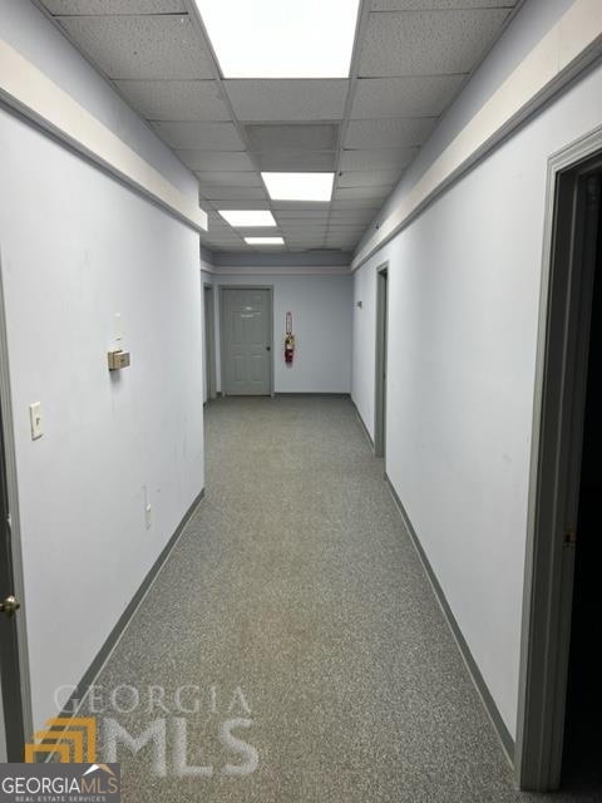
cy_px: 402
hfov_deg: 53.1
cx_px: 301
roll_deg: +0.5
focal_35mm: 26
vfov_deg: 67.3
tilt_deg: -8.0
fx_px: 603
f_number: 1.5
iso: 64
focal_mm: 5.7
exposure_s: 1/128
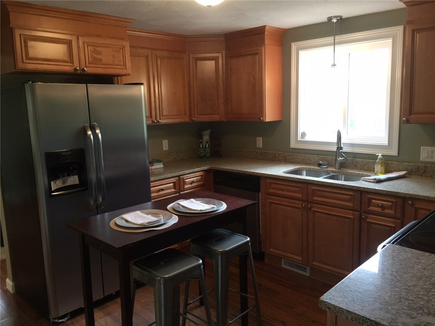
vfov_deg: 48.2
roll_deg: -0.3
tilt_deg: -8.7
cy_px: 163
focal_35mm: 29
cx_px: 218
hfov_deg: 61.7
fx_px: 364
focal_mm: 4.15
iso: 40
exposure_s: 1/15
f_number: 2.2
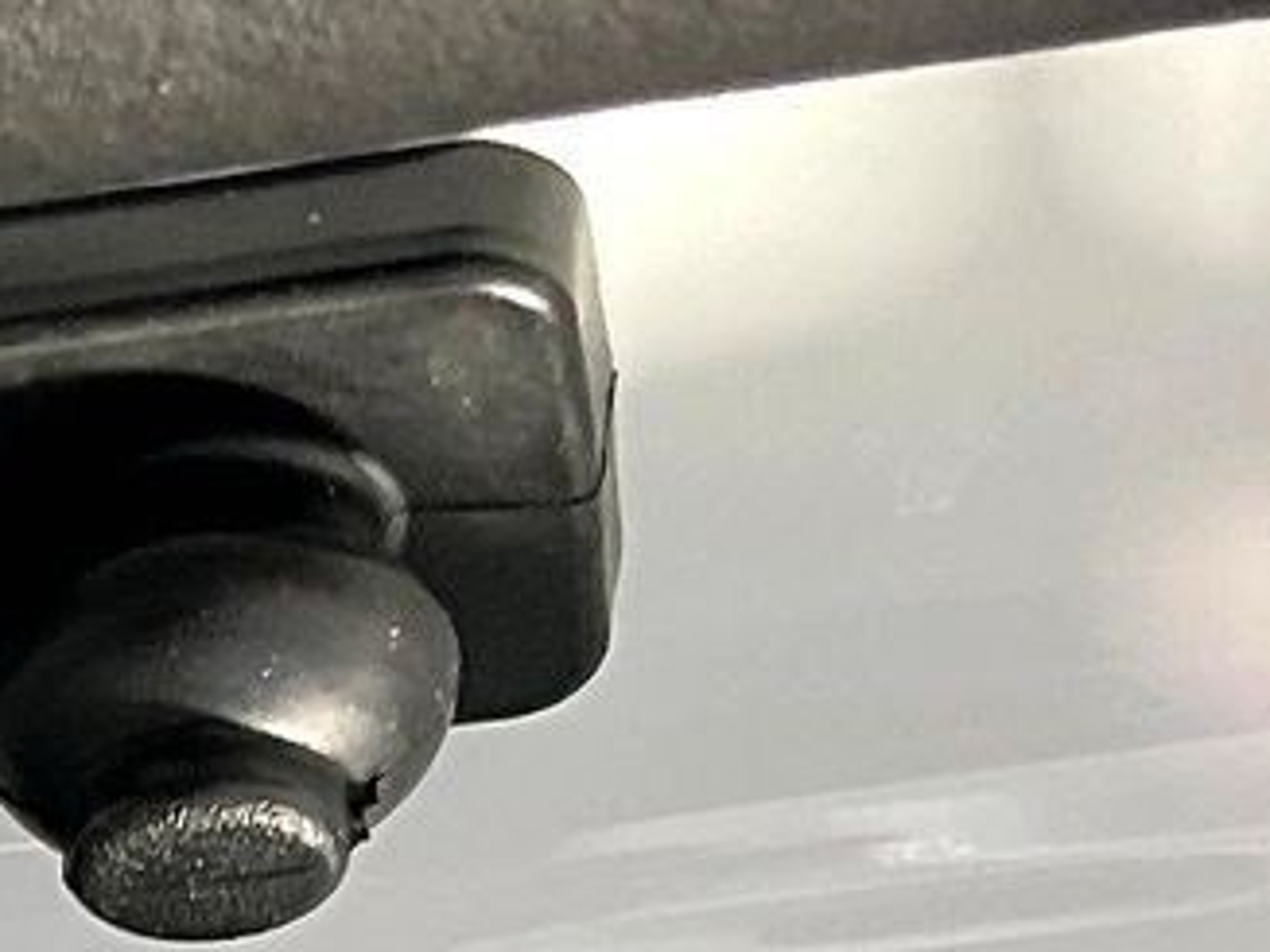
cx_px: -971
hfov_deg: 12.7
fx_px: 5208
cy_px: 1947
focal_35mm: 142
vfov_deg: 9.7
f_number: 1.8
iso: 50
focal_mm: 3
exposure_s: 1/60
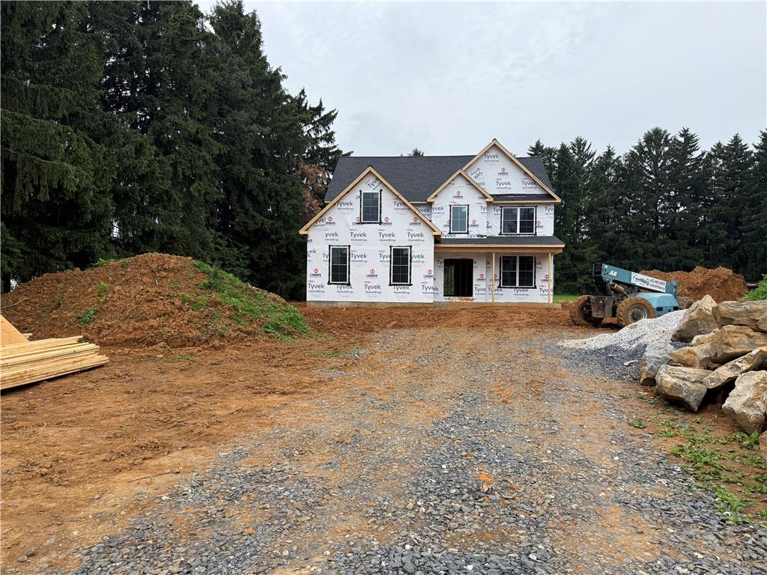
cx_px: 384
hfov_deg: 71.6
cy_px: 288
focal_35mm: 24
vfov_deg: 56.8
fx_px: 532
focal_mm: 6.76
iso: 80
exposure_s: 1/3584
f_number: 1.78
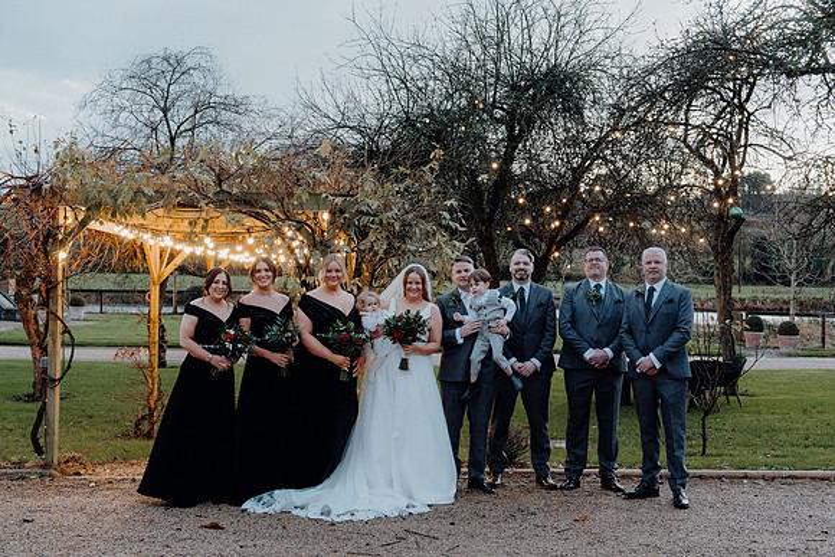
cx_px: 418
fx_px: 934
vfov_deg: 33.2
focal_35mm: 40
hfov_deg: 48.2
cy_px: 278
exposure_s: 1/160
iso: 5000
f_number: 5
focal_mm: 40
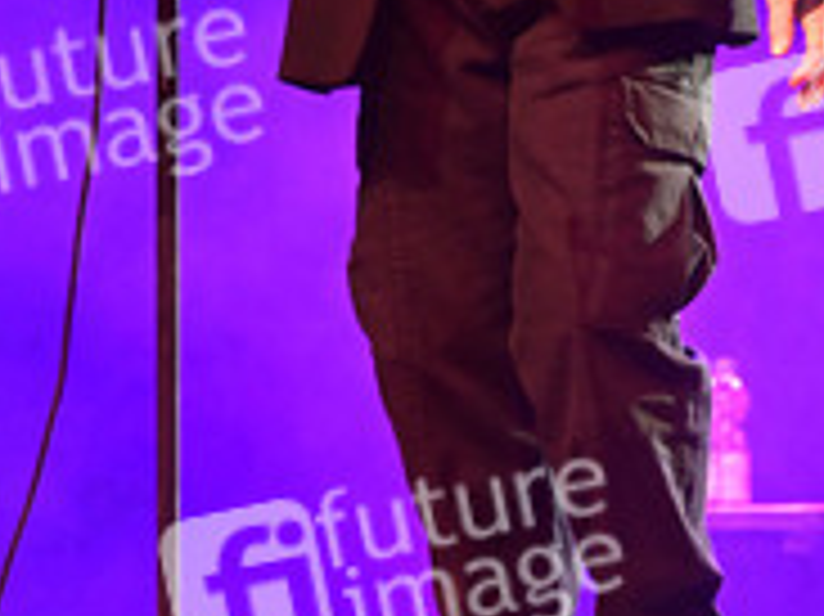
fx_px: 6090
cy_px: -108
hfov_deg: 7.7
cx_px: 522
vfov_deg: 5.8
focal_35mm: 256
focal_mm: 122
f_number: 3.5
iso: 6400
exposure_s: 1/320
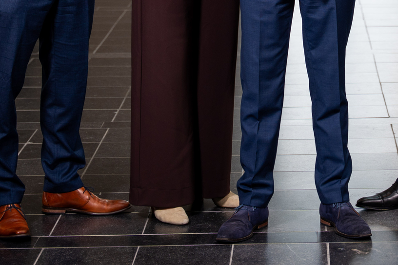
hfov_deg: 12.6
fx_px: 1786
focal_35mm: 162
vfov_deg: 8.4
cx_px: 366
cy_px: -103
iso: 100
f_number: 2.8
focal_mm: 51.5
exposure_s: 1/200
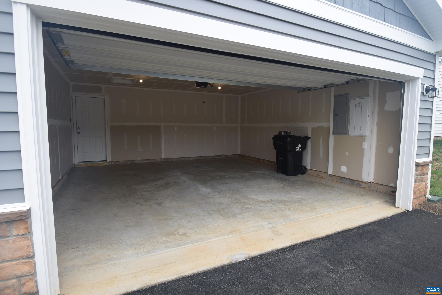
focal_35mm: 18
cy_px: 148
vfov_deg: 67.5
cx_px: 221
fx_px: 221
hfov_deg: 90.0
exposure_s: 1/250
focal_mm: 12
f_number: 8
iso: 320
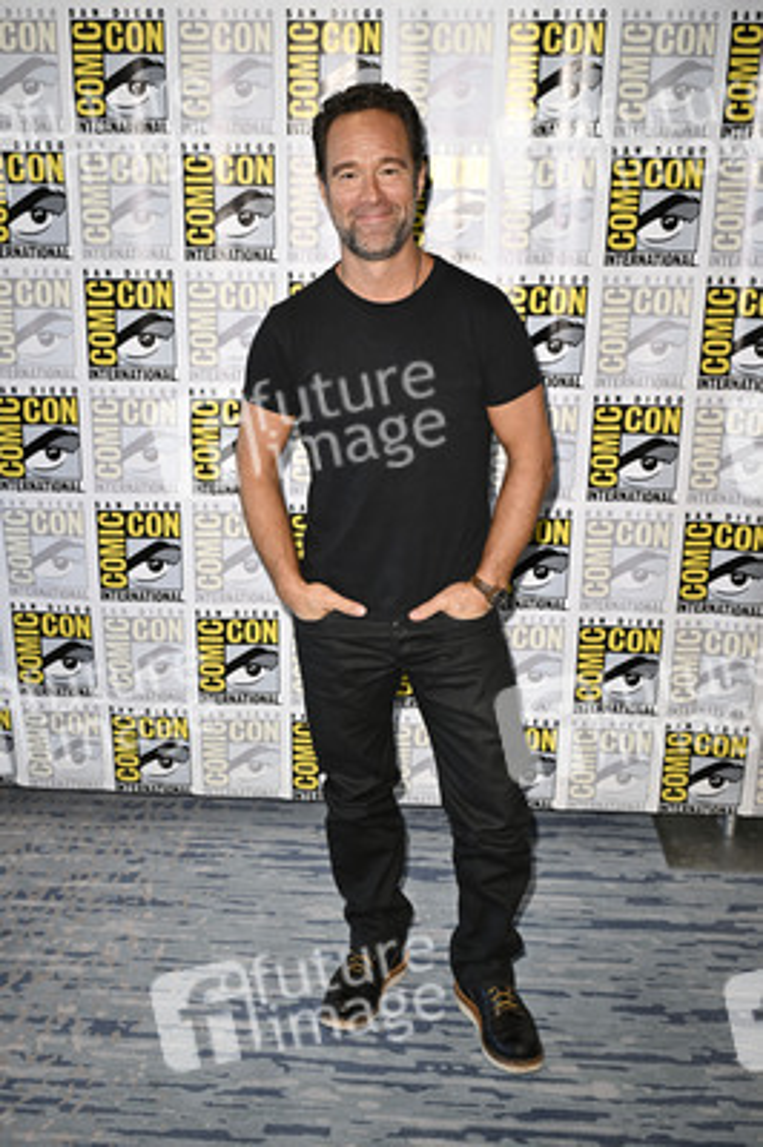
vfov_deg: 54.5
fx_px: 1115
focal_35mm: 35
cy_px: 574
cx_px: 382
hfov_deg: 37.8
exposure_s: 1/250
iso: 1250
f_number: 4.5
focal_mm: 35
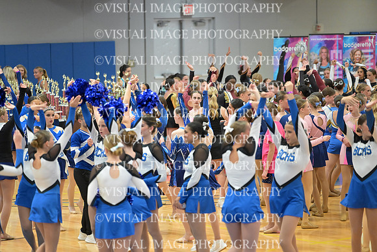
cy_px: 126
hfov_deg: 13.7
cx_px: 188
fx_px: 1571
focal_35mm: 150
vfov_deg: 9.2
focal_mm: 150
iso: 4000
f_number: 2.8
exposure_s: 1/250
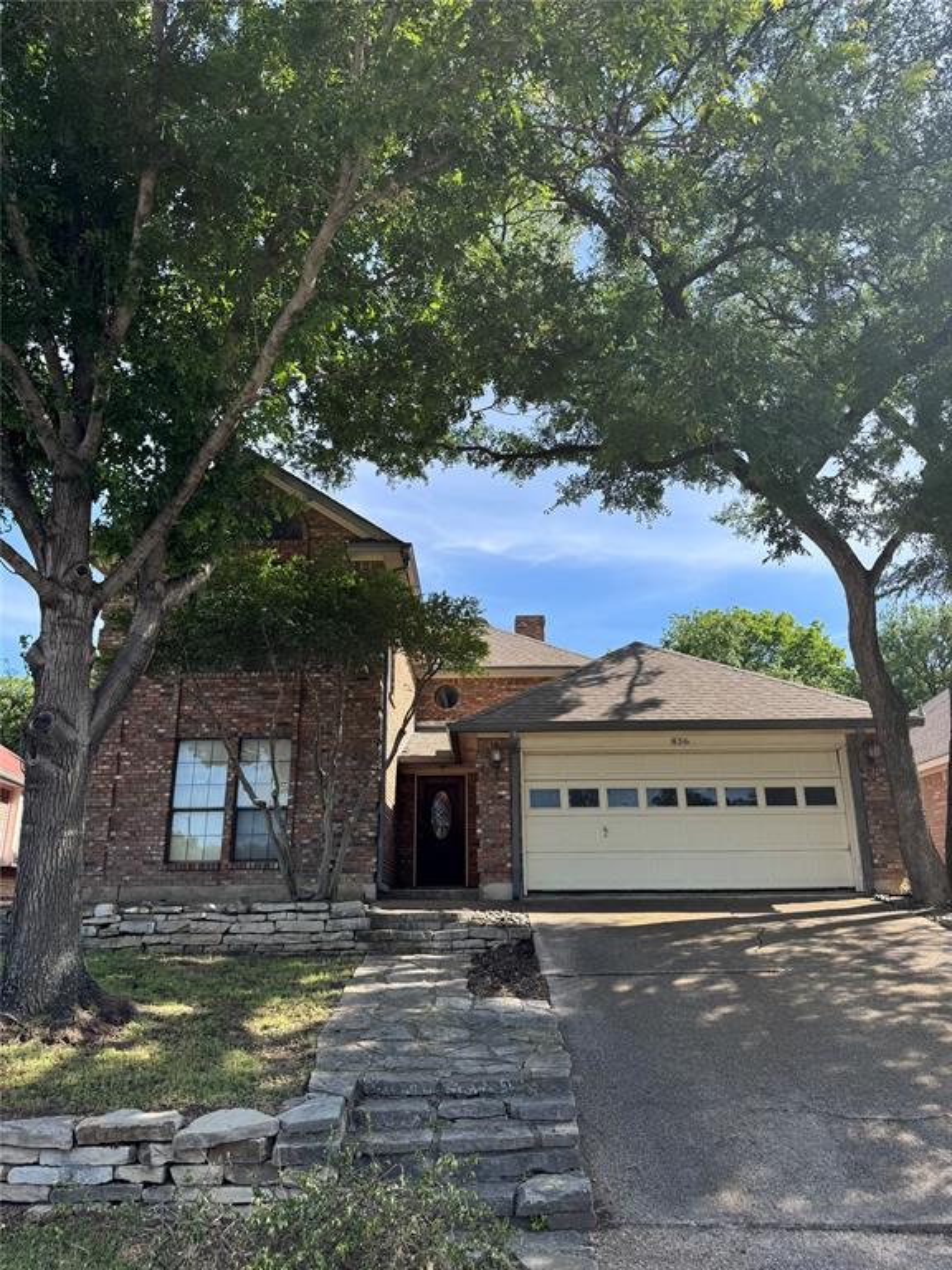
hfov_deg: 56.8
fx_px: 880
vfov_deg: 71.6
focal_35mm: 24
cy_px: 635
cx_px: 476
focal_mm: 6.76
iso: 80
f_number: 1.78
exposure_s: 1/1456
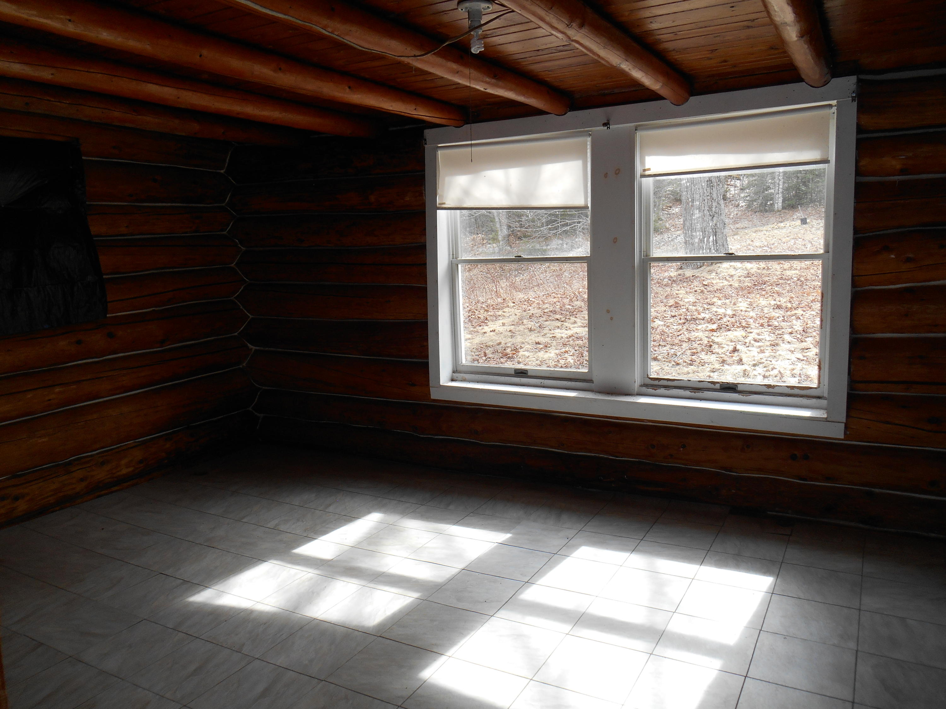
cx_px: 473
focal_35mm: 26
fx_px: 711
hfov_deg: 67.3
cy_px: 354
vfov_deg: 53.1
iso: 80
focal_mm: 4.7
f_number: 3.4
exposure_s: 1/80
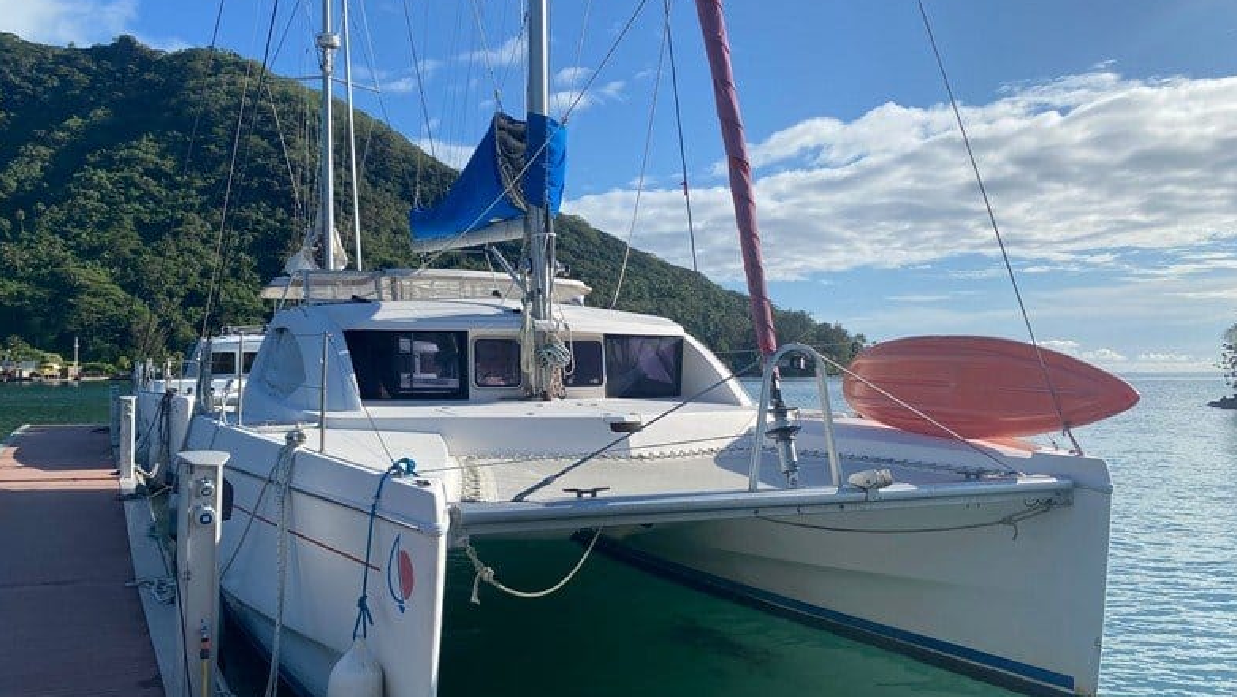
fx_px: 952
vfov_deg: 40.2
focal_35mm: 29
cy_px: 377
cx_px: 607
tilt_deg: +0.1
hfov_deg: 66.0
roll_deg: +1.3
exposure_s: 1/3846
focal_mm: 4.25
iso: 32
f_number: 1.8
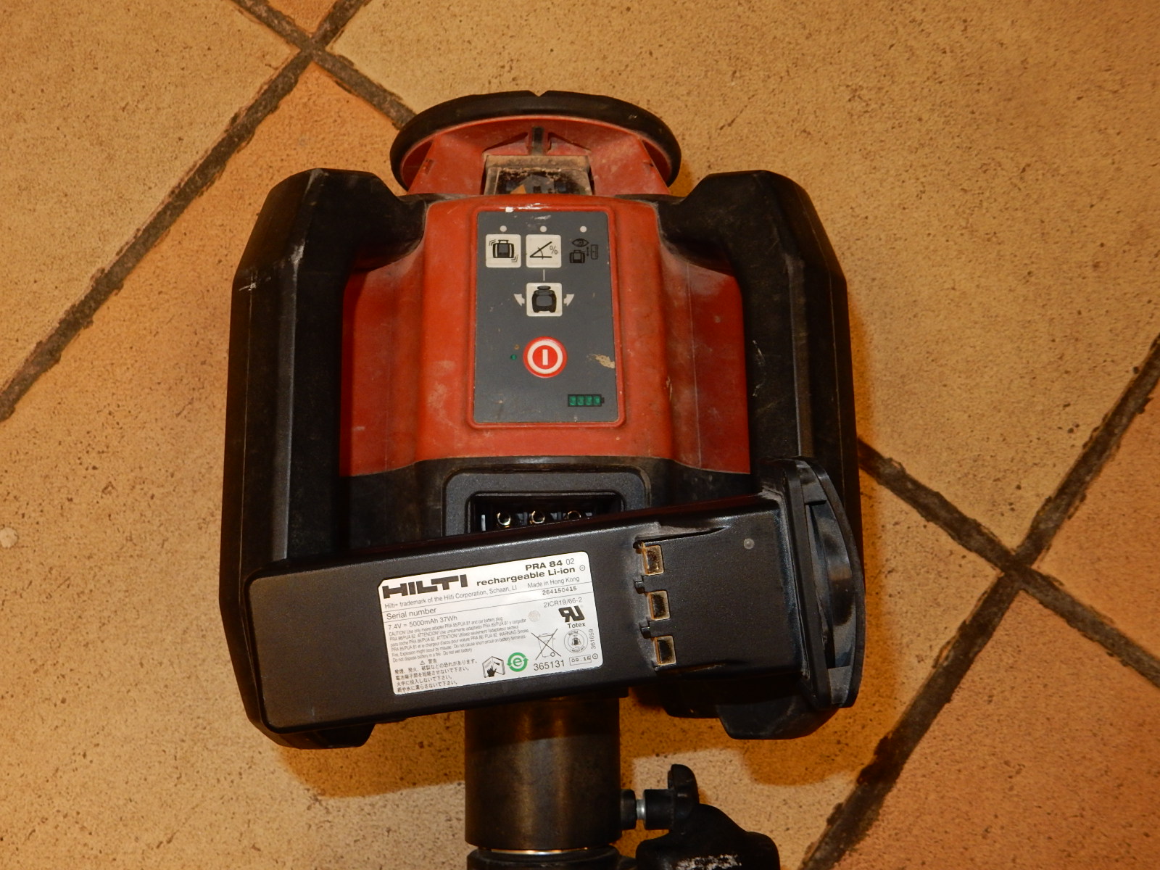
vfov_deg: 39.7
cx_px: 580
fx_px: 1206
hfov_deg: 51.4
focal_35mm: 36
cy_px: 435
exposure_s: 1/30
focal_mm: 6.4
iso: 200
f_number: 4
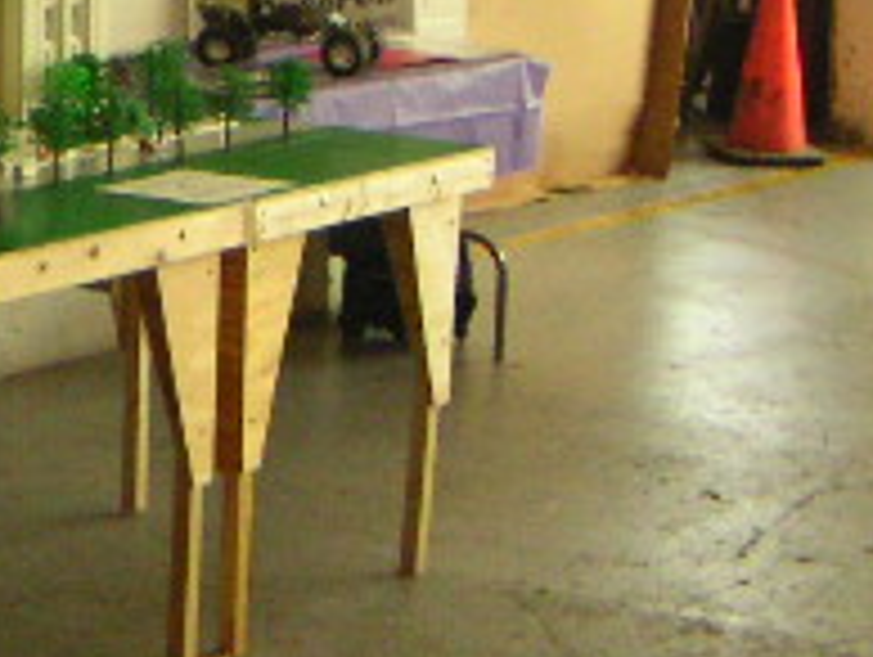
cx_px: -410
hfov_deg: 15.0
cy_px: 135
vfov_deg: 12.1
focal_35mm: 122
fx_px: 3081
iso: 400
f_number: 2.8
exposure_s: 1/45
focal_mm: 4.8
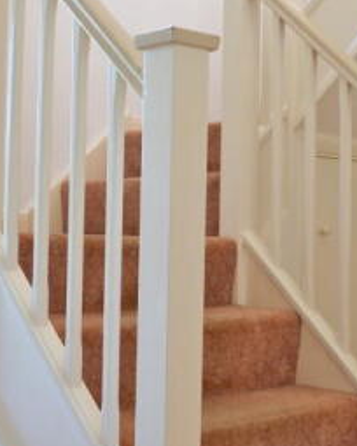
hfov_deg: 23.5
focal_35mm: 65
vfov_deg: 29.1
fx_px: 858
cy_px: 180
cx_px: 198
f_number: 4
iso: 640
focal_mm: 18
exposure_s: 1/60
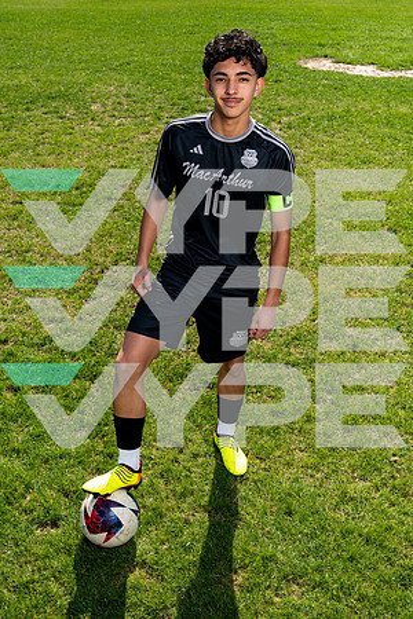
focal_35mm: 44
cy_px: 310
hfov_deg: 30.5
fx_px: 757
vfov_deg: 44.5
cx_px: 206
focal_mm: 44
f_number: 9
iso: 100
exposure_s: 1/200
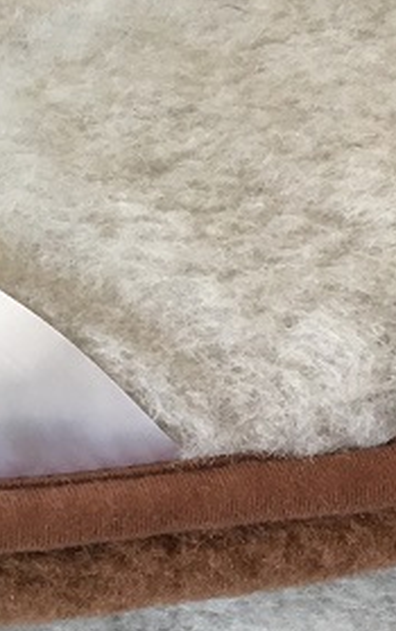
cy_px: 457
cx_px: 496
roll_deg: -4.1
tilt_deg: -41.2
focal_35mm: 110
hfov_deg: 11.7
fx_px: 1895
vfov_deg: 18.8
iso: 64
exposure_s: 1/33
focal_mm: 4.15
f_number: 2.2
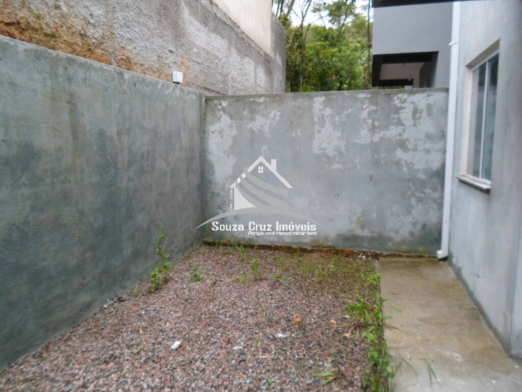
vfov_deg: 54.9
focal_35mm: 25
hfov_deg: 69.4
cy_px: 196
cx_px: 261
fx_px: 377
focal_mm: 4.5
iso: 80
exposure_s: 1/180
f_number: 2.5
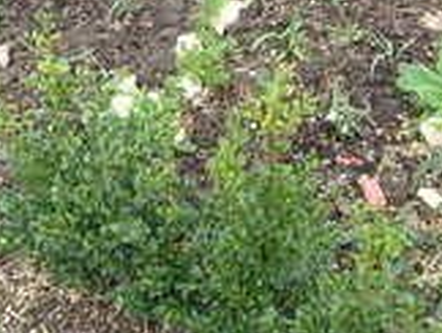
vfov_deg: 14.8
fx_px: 1215
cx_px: 145
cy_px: -112
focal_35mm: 95
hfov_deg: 20.5
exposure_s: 1/180
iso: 80
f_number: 2.8
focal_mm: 5.8
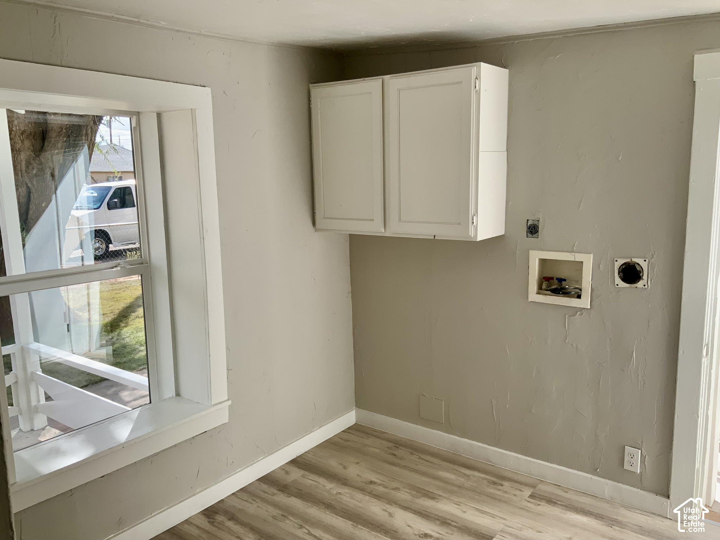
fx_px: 603
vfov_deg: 48.2
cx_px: 360
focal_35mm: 29
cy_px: 270
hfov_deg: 61.7
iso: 16
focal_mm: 3
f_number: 1.8
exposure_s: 1/276
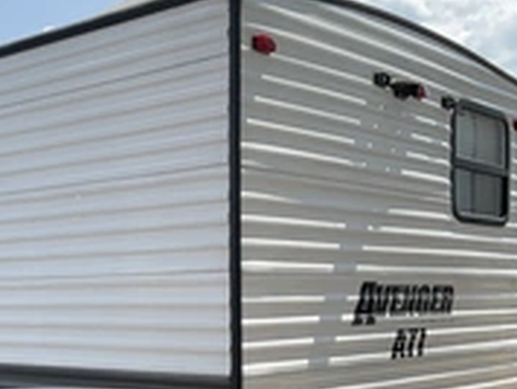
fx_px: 972
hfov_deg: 28.8
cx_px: 70
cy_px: 354
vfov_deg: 22.1
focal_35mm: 65
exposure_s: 1/1311
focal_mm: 3
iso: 25
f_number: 1.8
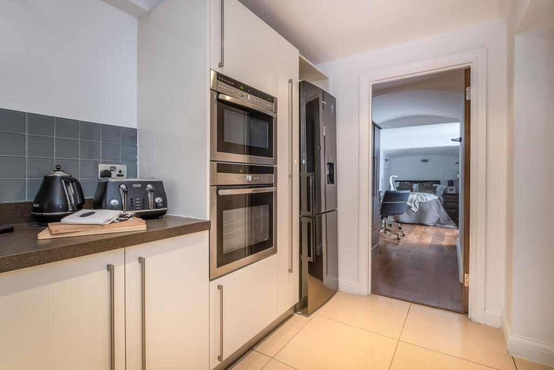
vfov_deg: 73.8
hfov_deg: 96.7
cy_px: 185
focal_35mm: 16
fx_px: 246
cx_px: 277
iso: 250
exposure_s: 1/4
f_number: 8
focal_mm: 10.5
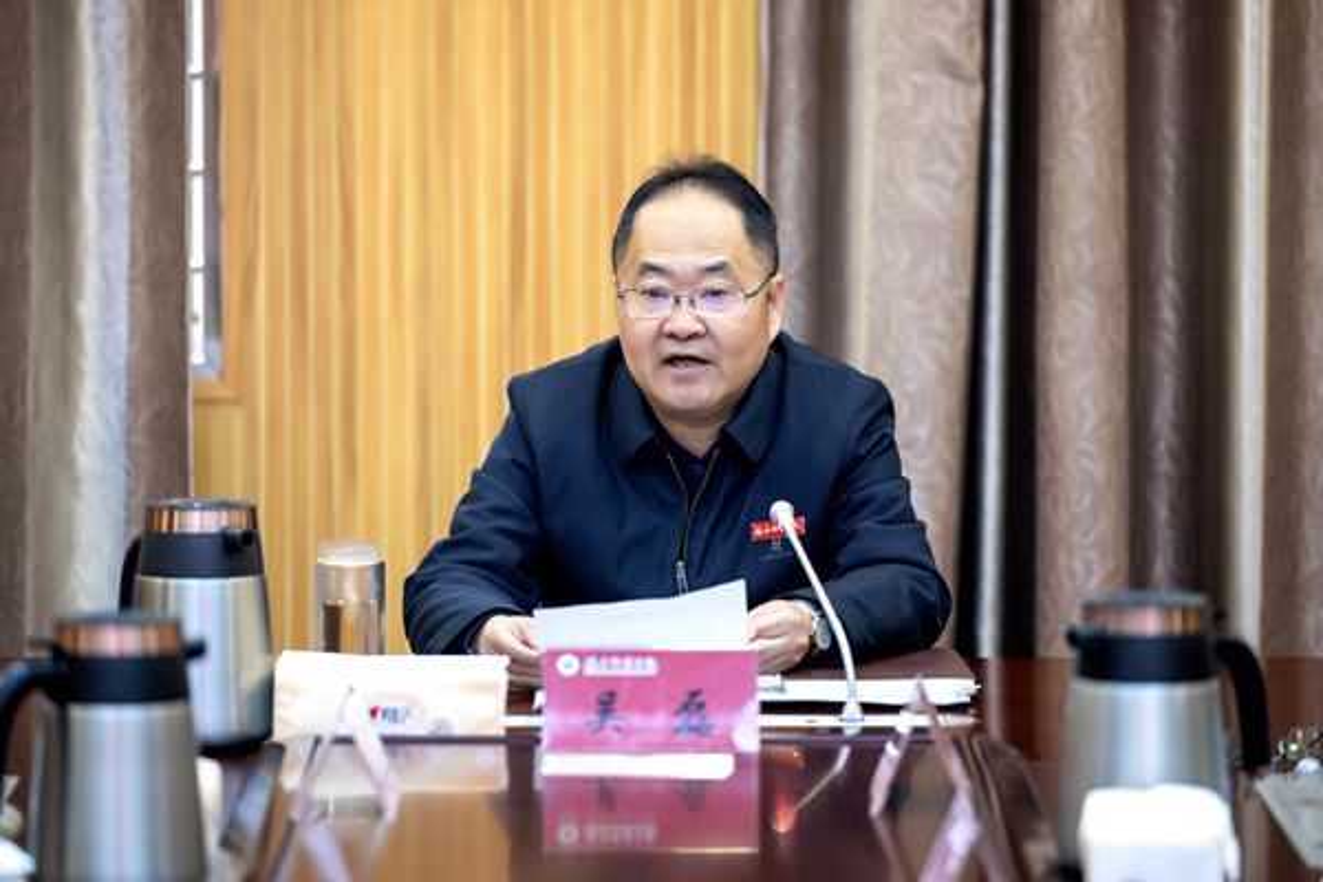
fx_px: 7349
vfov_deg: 6.9
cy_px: 441
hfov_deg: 10.3
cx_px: 662
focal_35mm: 200
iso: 1250
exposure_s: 1/200
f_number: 2.8
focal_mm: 200
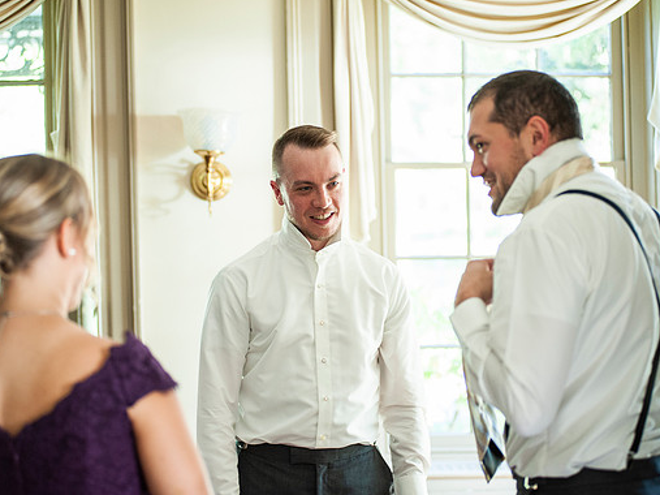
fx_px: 1677
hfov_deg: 22.3
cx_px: 311
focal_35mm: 88
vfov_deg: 16.8
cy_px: 246
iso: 1250
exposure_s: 1/160
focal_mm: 80
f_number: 2.8
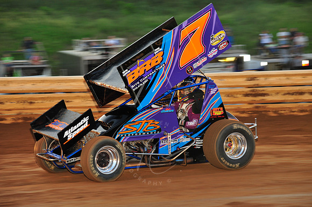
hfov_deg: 12.1
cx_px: 156
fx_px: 1472
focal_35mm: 170
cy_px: 104
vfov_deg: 8.1
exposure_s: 1/320
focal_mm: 170
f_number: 7.1
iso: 800
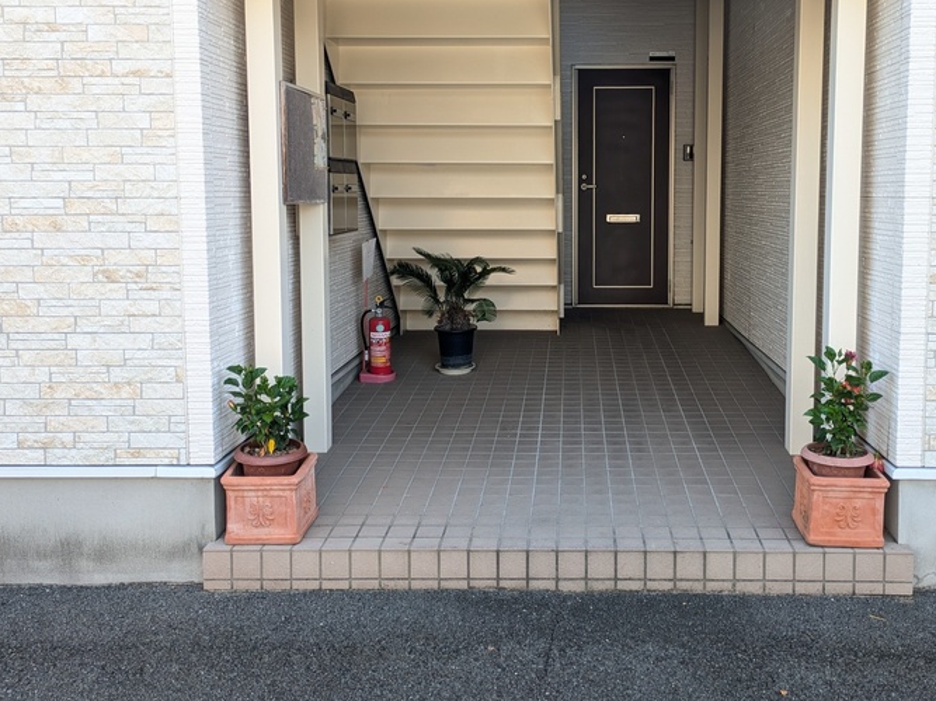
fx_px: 973
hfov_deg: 51.0
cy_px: 272
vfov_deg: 39.4
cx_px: 570
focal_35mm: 36
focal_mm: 5.43
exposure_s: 1/151
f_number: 1.89
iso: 46
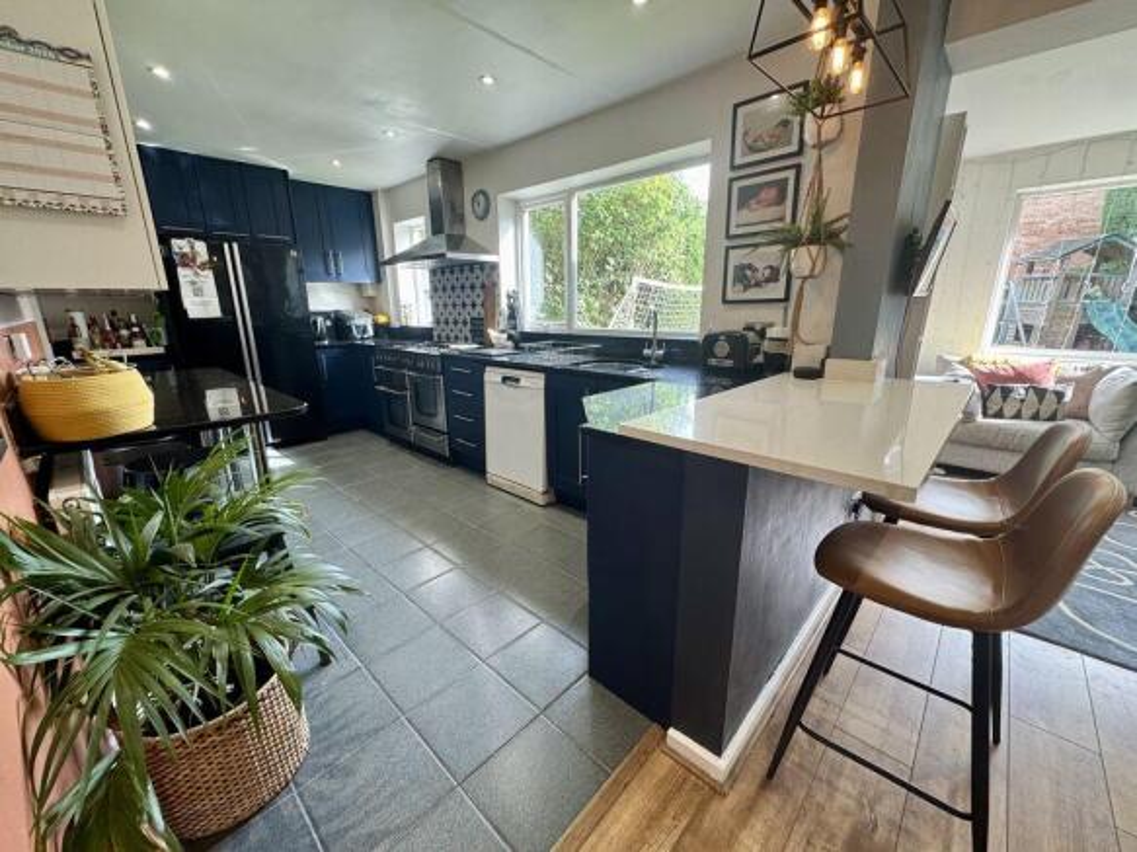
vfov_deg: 85.7
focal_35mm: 14
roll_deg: +1.2
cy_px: 426
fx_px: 460
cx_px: 568
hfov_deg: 102.1
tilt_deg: -15.3
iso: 160
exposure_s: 1/100
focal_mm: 2.22
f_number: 2.2
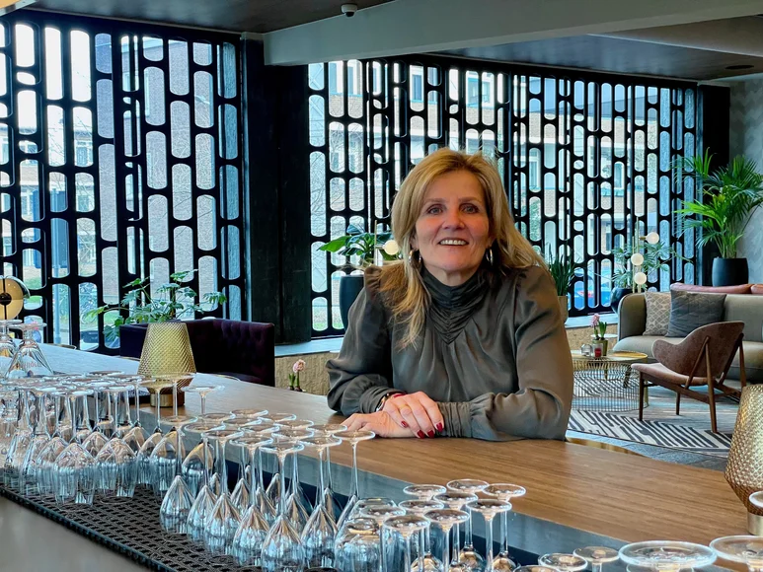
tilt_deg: -3.2
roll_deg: +1.3
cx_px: 382
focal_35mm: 52
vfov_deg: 28.0
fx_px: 1146
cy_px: 286
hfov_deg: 36.8
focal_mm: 6
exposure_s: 1/107
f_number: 2
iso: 80
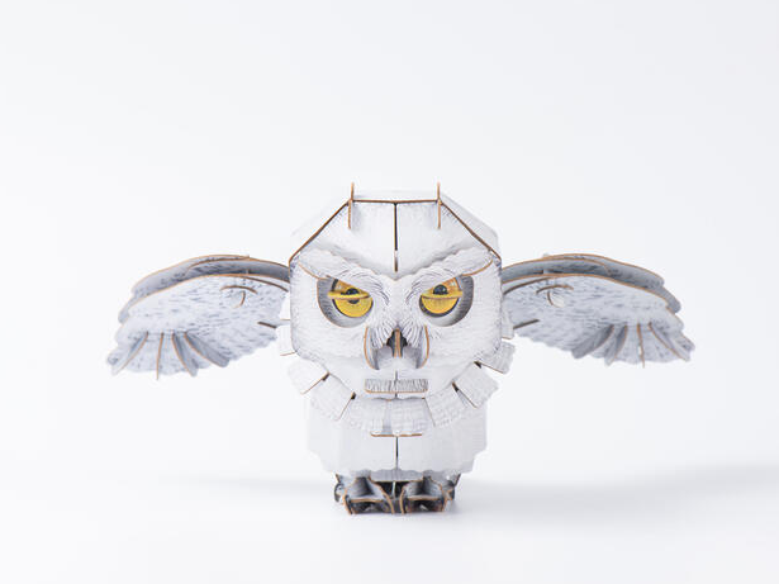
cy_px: 289
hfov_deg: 17.1
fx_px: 2587
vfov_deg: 12.9
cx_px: 399
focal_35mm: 115
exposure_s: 1/125
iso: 160
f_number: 13
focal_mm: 105
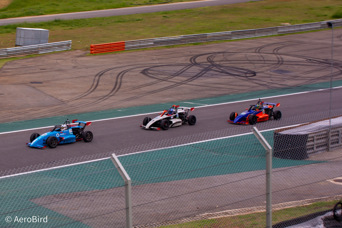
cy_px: 129
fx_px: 821
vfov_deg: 15.8
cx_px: 82
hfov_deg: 23.3
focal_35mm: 86
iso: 100
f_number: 5.6
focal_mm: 35
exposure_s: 1/500
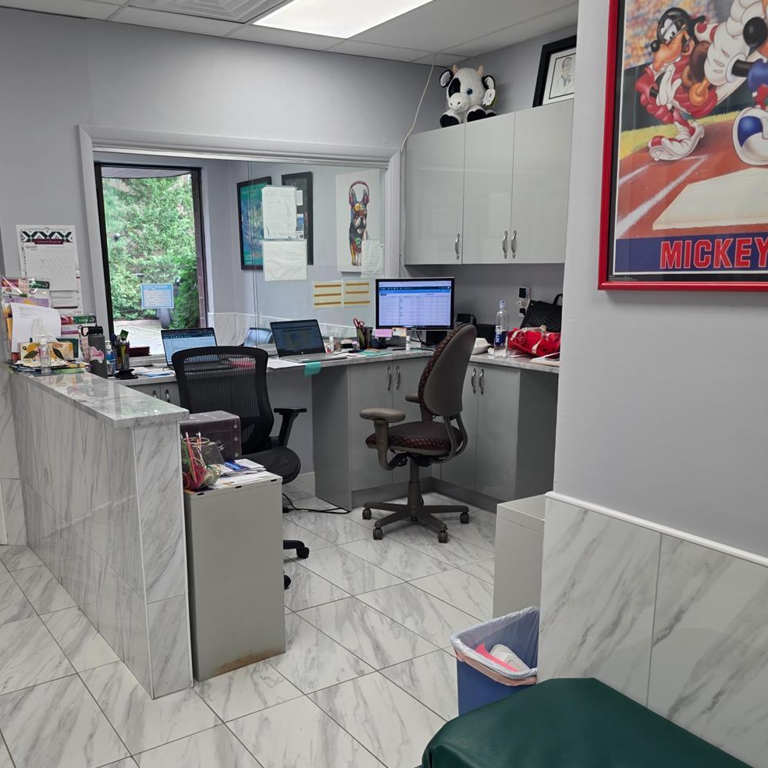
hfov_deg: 52.4
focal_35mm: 31
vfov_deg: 52.2
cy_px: 460
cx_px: 334
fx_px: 778
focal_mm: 6.3
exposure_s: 1/120
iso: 100
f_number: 1.7
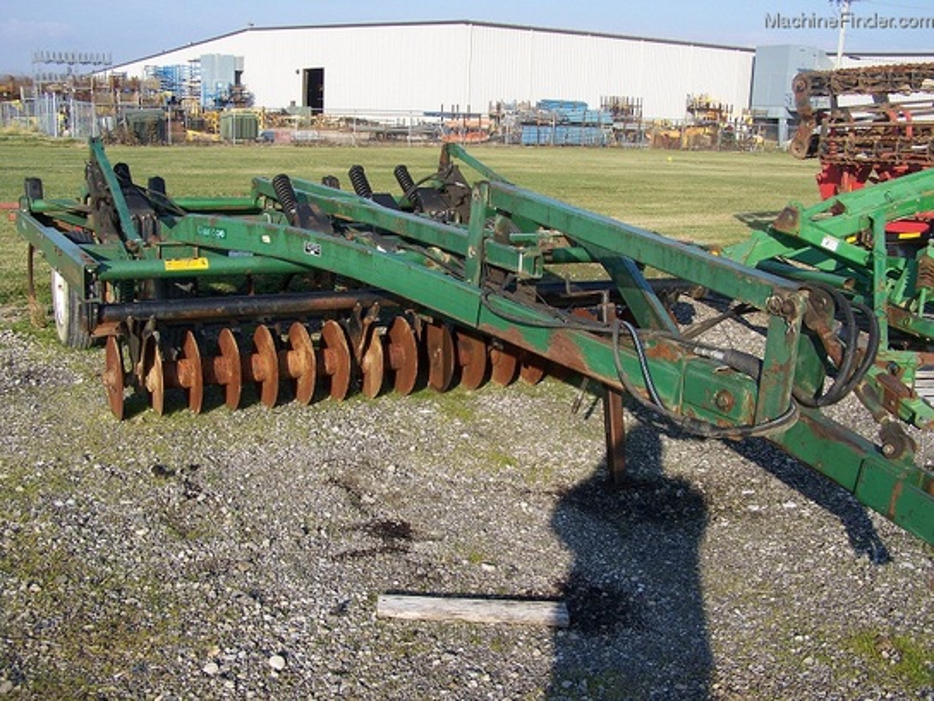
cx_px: 467
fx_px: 1025
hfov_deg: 49.0
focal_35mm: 38
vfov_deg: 37.7
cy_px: 350
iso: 64
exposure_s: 1/320
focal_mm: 6.3
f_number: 4
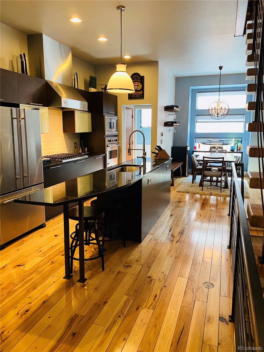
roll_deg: -0.4
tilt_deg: -9.1
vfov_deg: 67.3
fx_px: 264
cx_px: 132
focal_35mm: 26
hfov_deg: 53.1
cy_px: 176
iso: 200
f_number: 1.8
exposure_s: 1/60
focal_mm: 4.25
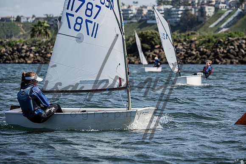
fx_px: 1640
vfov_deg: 5.7
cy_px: 82
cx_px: 123
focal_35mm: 240
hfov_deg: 8.6
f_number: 8
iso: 320
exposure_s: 1/1000
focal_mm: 240
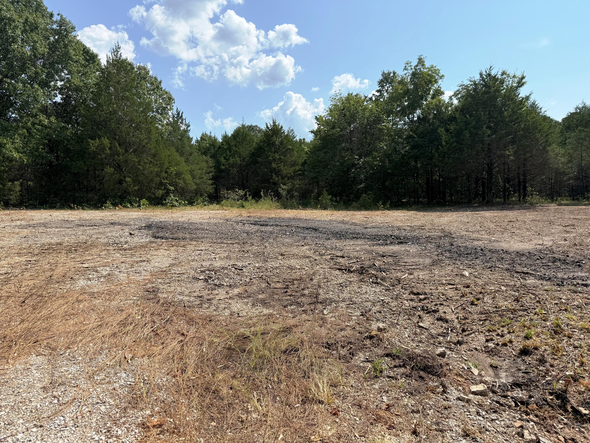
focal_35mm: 24
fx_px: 409
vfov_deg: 56.8
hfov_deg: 71.6
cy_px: 222
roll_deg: +2.4
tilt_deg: -1.8
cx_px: 295
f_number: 1.78
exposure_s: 1/4673
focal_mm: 6.76
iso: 80
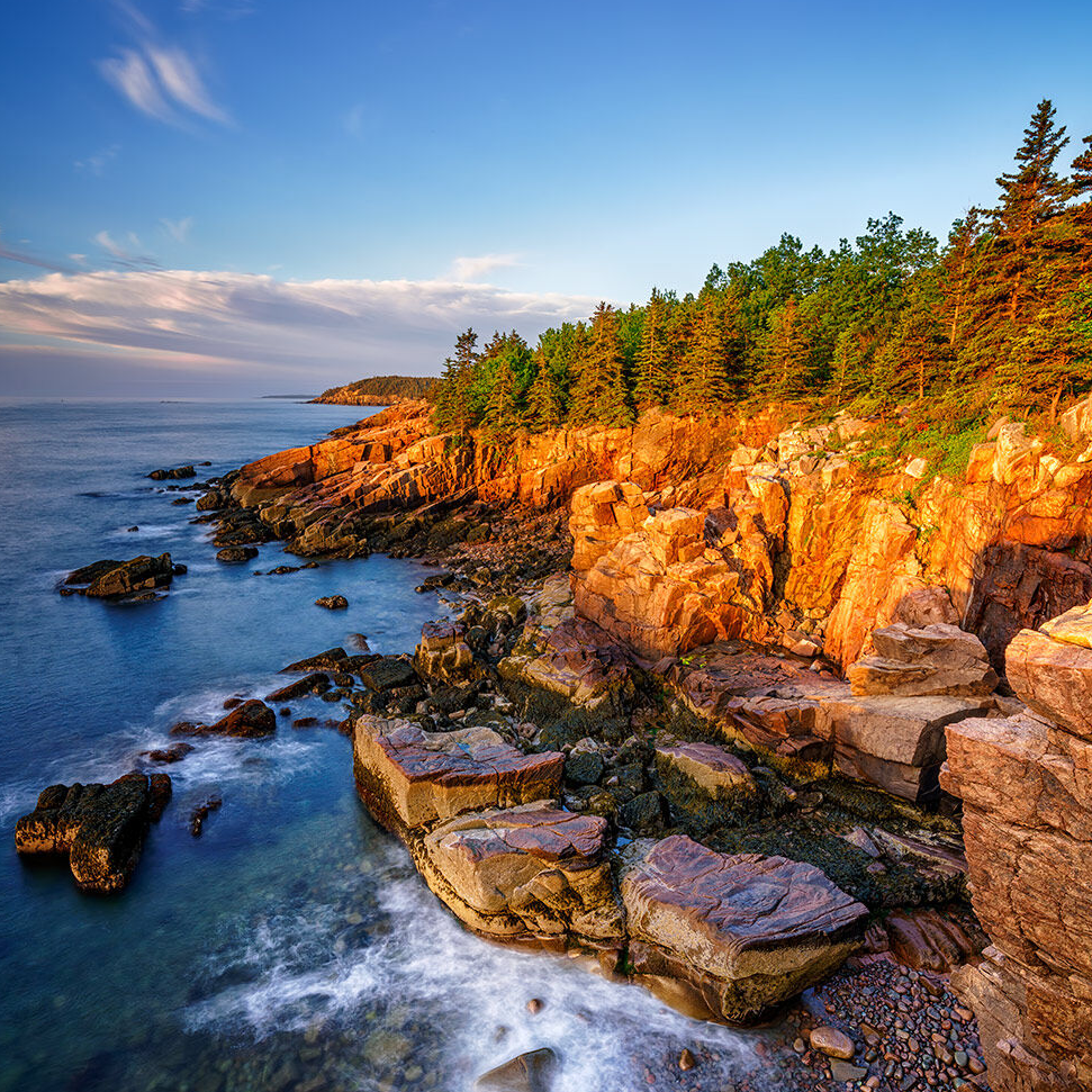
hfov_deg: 72.1
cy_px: 630
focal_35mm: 21
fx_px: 749
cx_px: 532
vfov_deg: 71.7
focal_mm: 16
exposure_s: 6
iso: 100
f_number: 16
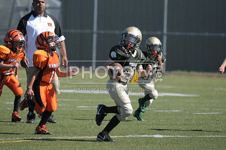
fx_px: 2821
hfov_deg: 4.6
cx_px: 113
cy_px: 75
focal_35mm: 450
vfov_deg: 3.0
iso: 640
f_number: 4
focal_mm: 300
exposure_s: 1/4000
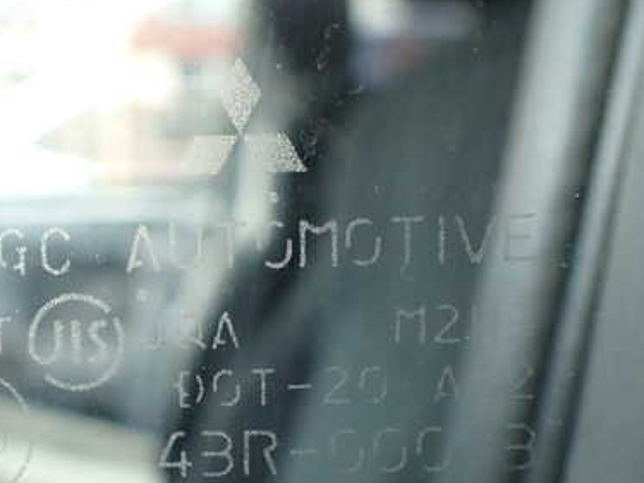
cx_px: 187
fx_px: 893
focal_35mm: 48
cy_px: 380
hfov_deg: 38.9
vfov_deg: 29.6
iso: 200
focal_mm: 5.4
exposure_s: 1/125
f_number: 2.3
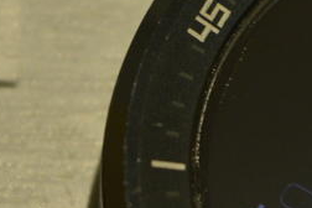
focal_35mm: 327
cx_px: 462
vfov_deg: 4.2
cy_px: 139
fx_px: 2834
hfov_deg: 6.2
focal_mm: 55
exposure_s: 1/60
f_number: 5.6
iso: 720
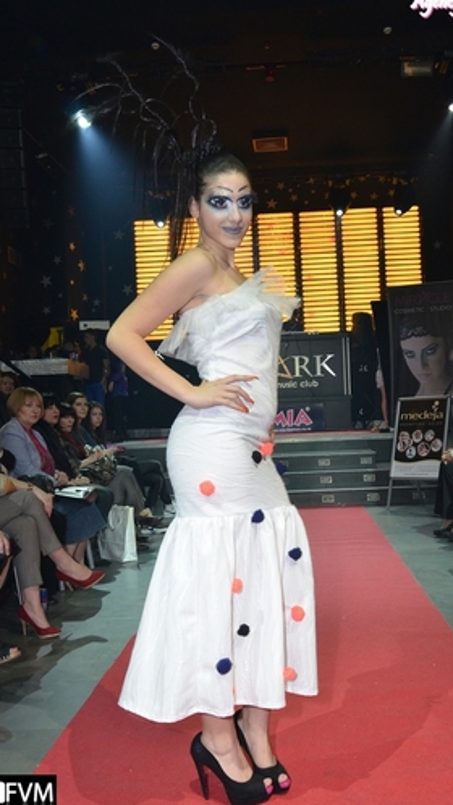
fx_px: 769
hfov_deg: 32.8
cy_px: 411
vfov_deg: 55.3
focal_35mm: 36
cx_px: 246
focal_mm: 22
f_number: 8
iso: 1250
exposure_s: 1/60
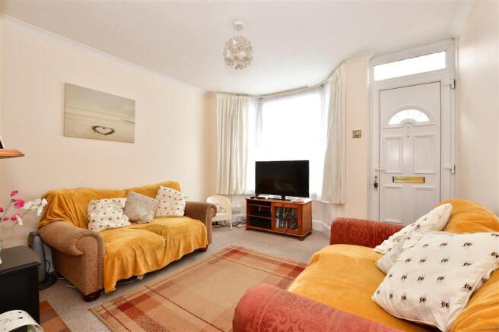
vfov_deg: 77.3
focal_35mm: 15
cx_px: 250
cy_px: 166
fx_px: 208
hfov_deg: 100.4
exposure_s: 1/4
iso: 160
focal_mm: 10
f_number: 8
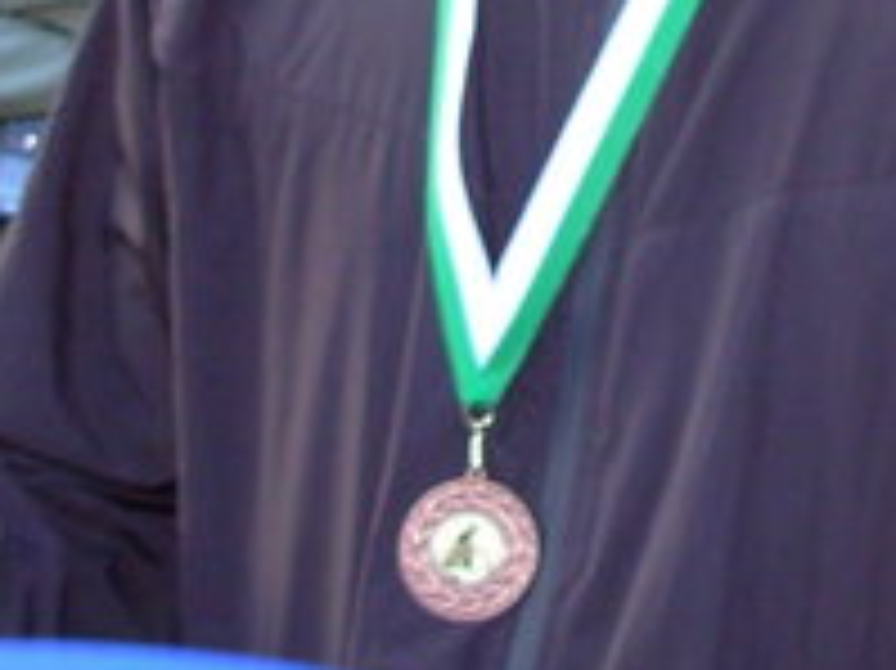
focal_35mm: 153
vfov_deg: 9.5
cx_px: 644
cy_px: -202
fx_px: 3958
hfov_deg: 12.9
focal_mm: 6.3
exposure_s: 1/32
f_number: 2.9
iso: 50
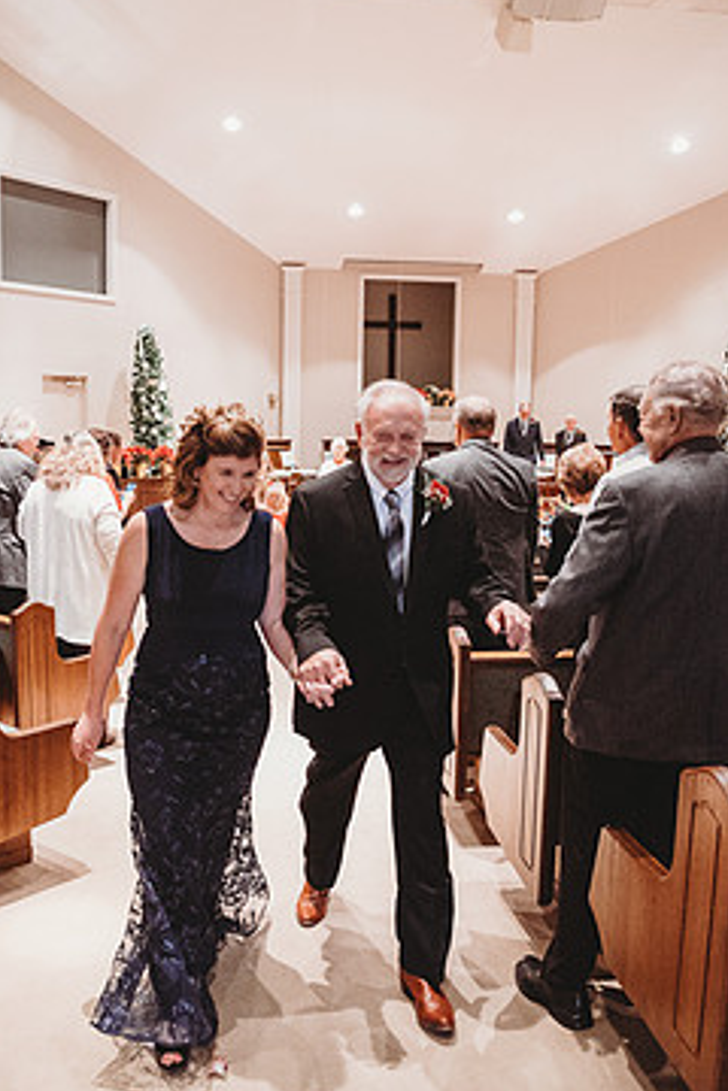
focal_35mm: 30
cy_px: 521
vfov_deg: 61.9
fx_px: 910
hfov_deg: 43.3
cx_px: 279
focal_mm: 24
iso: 8000
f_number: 4
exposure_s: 1/200
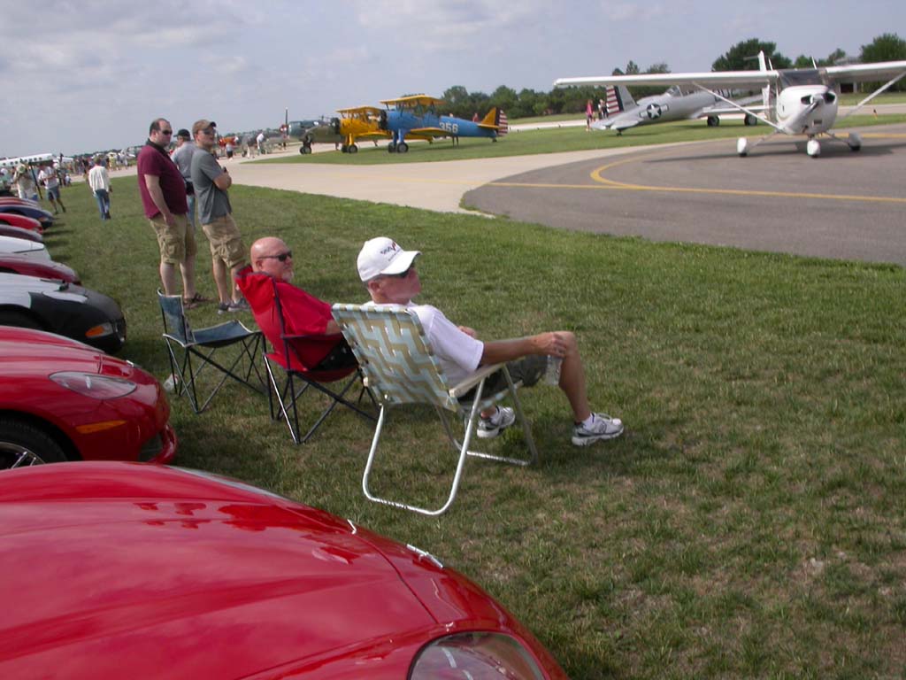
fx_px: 995
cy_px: 340
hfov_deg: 49.0
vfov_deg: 37.7
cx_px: 453
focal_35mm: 38
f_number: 7.5
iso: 100
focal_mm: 7.85
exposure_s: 1/347
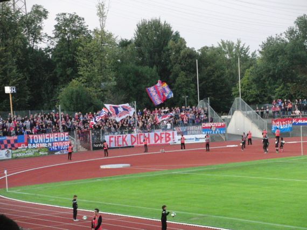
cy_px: 115
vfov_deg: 13.0
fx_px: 1011
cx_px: 154
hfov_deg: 17.3
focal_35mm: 114
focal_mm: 19.8
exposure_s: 1/250
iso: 800
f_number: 4.2
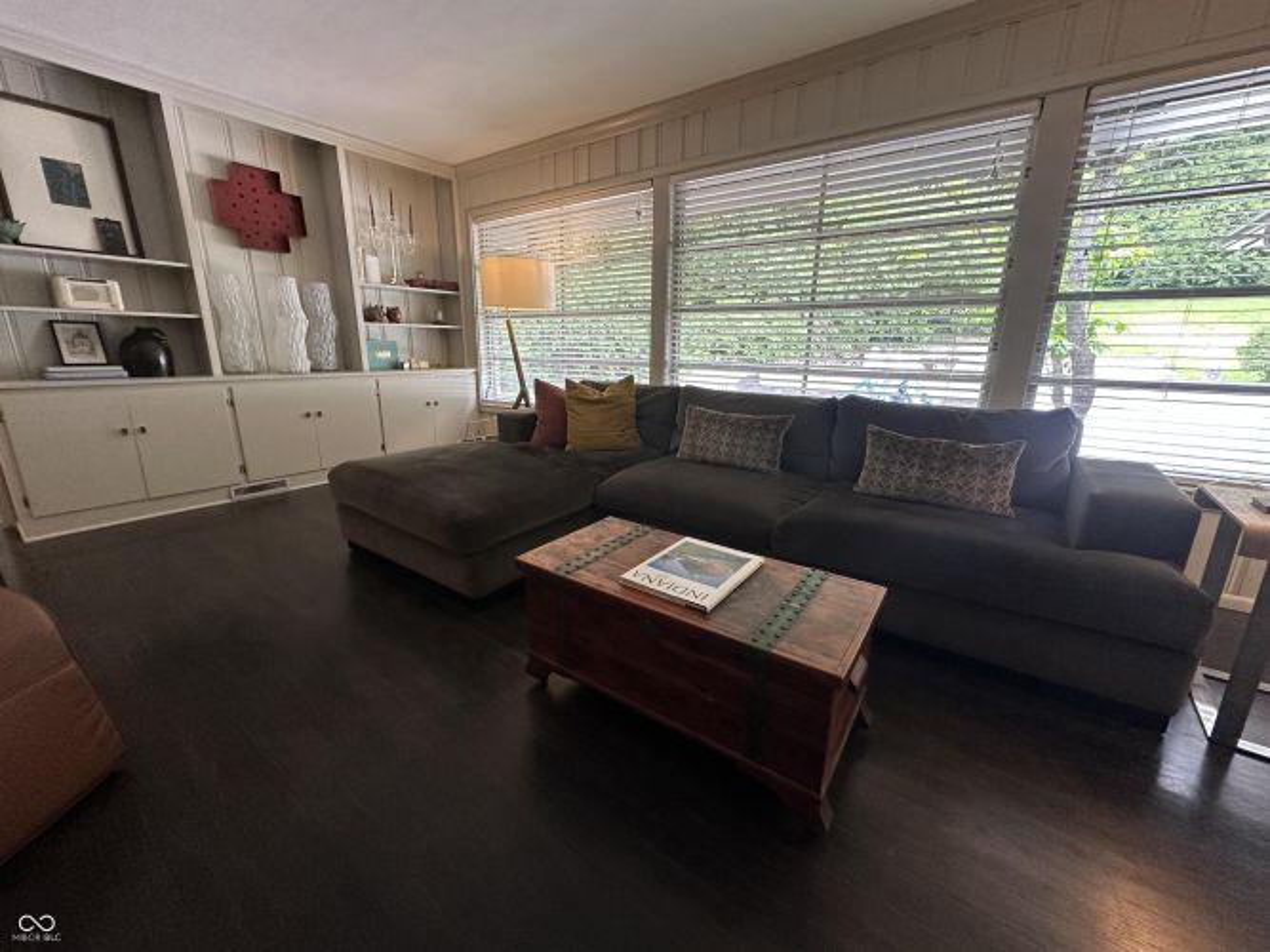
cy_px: 476
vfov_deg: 85.7
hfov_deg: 102.1
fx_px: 514
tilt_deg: -14.4
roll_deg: -0.3
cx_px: 635
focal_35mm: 14
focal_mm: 2.22
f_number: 2.2
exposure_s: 1/60
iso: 250
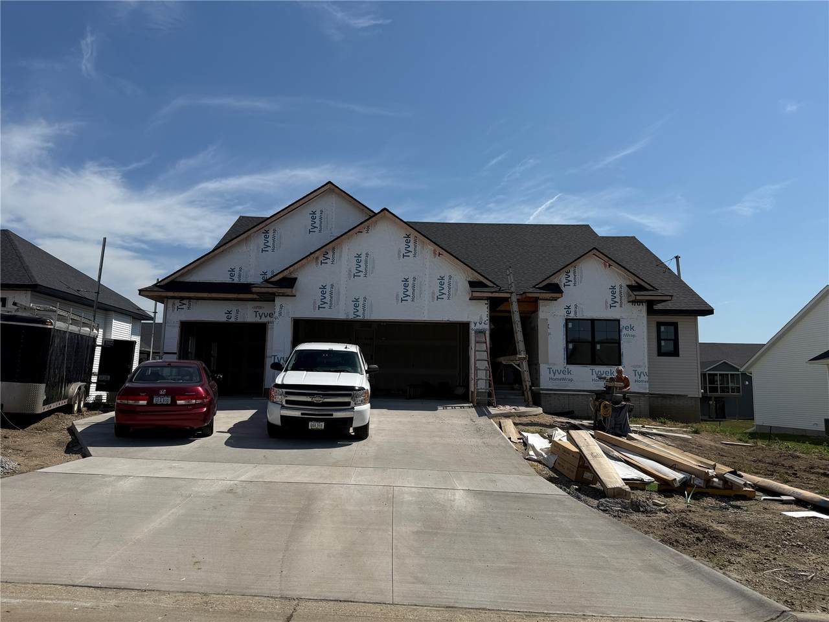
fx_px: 575
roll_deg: -1.3
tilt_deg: +10.1
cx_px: 414
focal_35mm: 24
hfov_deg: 71.6
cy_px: 311
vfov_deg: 56.8
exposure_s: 1/9091
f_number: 1.78
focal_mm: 6.76
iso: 80
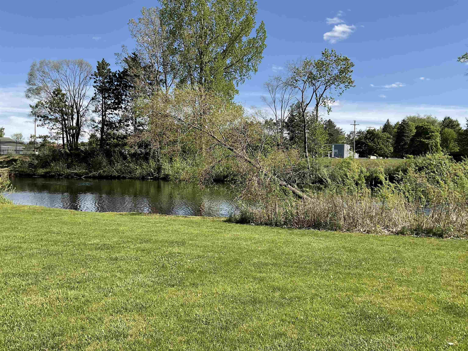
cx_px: 234
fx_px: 392
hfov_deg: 61.7
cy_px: 176
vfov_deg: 48.2
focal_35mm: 29
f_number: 1.8
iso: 16
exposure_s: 1/1377
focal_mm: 3
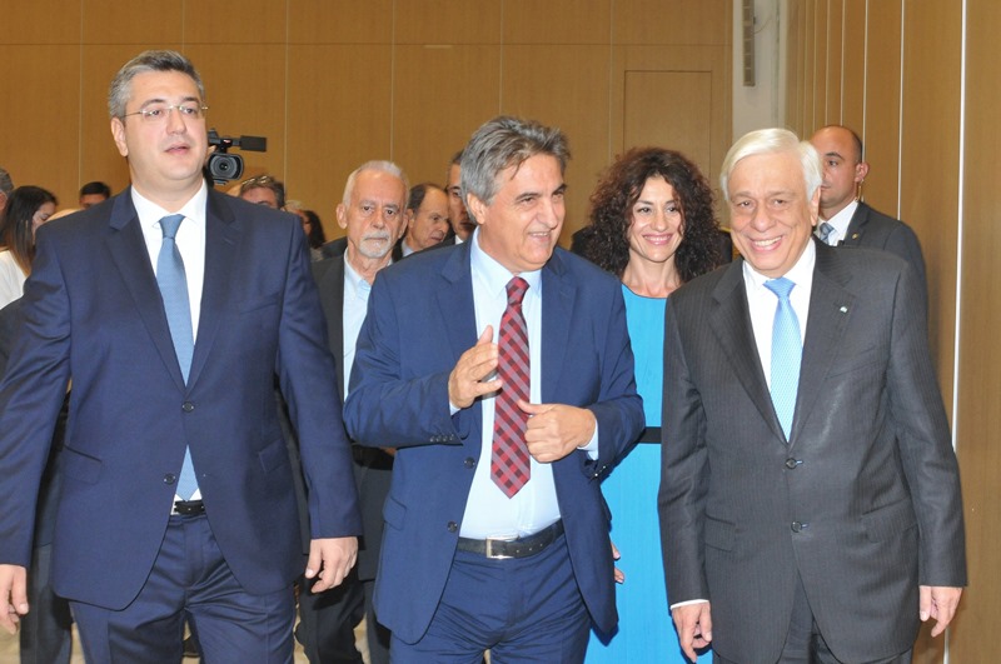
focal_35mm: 42
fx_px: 1166
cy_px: 332
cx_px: 500
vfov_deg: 31.8
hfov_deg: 46.5
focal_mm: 28
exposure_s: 1/60
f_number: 7.1
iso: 1000
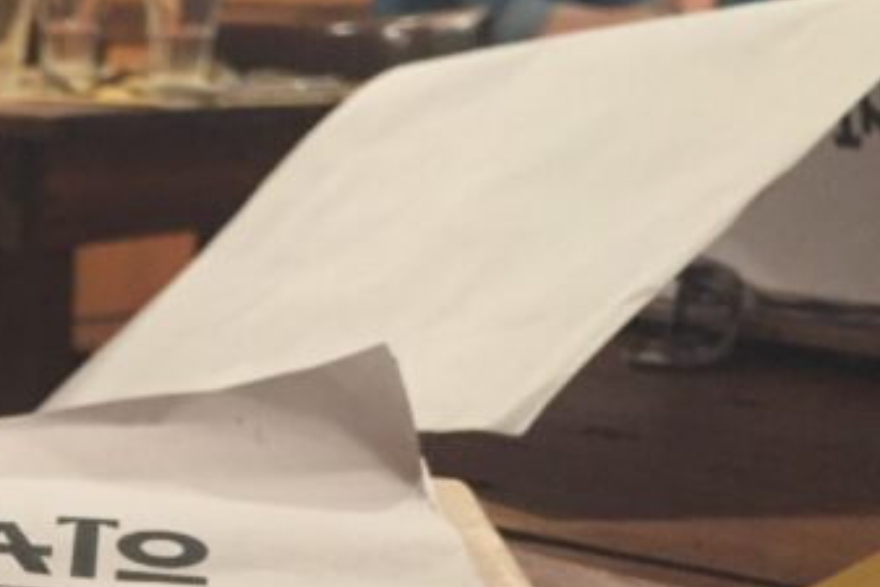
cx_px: -183
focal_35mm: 76
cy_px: 574
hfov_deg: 24.1
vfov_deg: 17.6
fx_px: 1858
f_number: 2.2
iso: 250
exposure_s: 1/20
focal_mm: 4.15
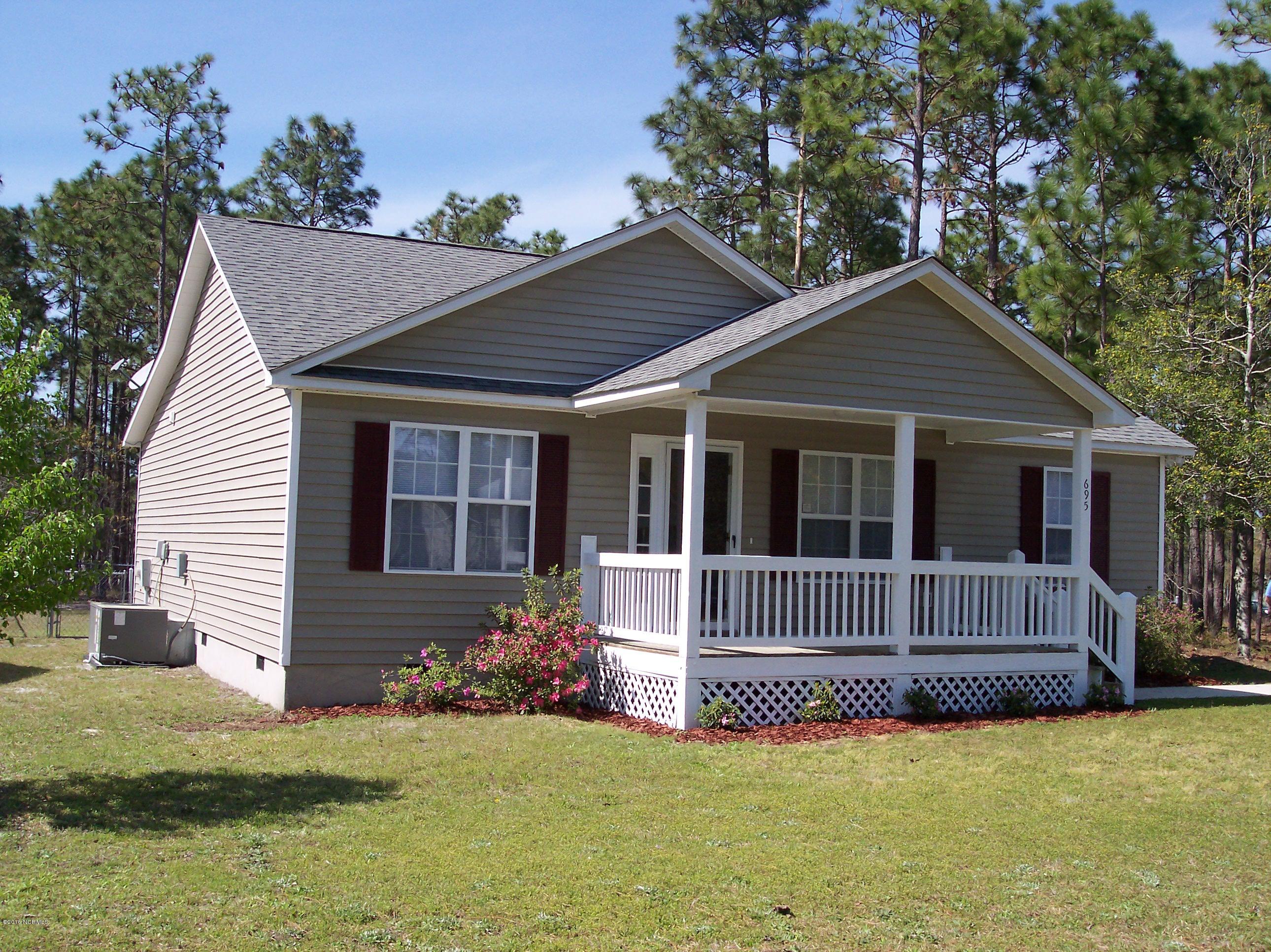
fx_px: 1394
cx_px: 636
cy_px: 476
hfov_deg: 49.0
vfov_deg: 37.7
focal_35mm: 38
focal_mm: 8
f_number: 4.8
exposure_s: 1/500
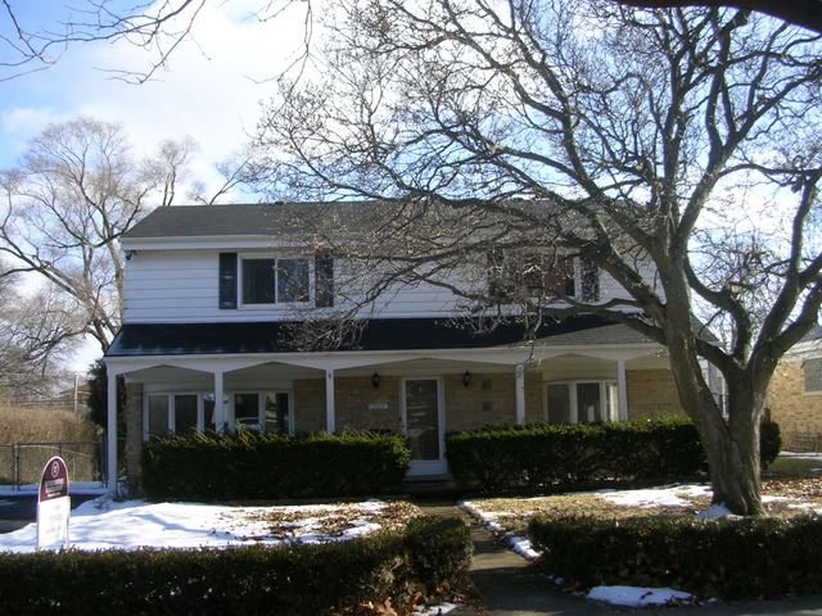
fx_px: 902
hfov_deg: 49.0
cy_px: 308
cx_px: 411
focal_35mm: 38
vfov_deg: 37.7
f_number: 2.8
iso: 50
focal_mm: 5.8
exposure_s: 1/503
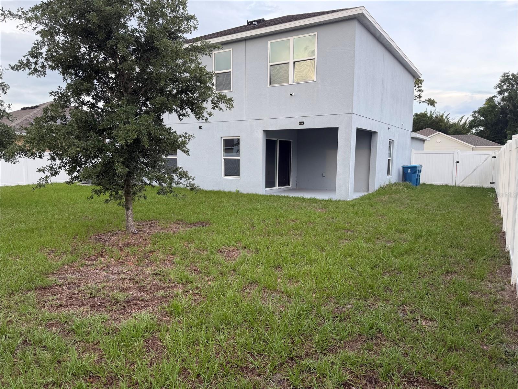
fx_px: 359
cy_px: 194
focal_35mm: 24
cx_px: 259
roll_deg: +0.5
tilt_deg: -5.2
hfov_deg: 71.6
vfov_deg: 56.8
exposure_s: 1/326
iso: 80
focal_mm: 6.76
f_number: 1.78
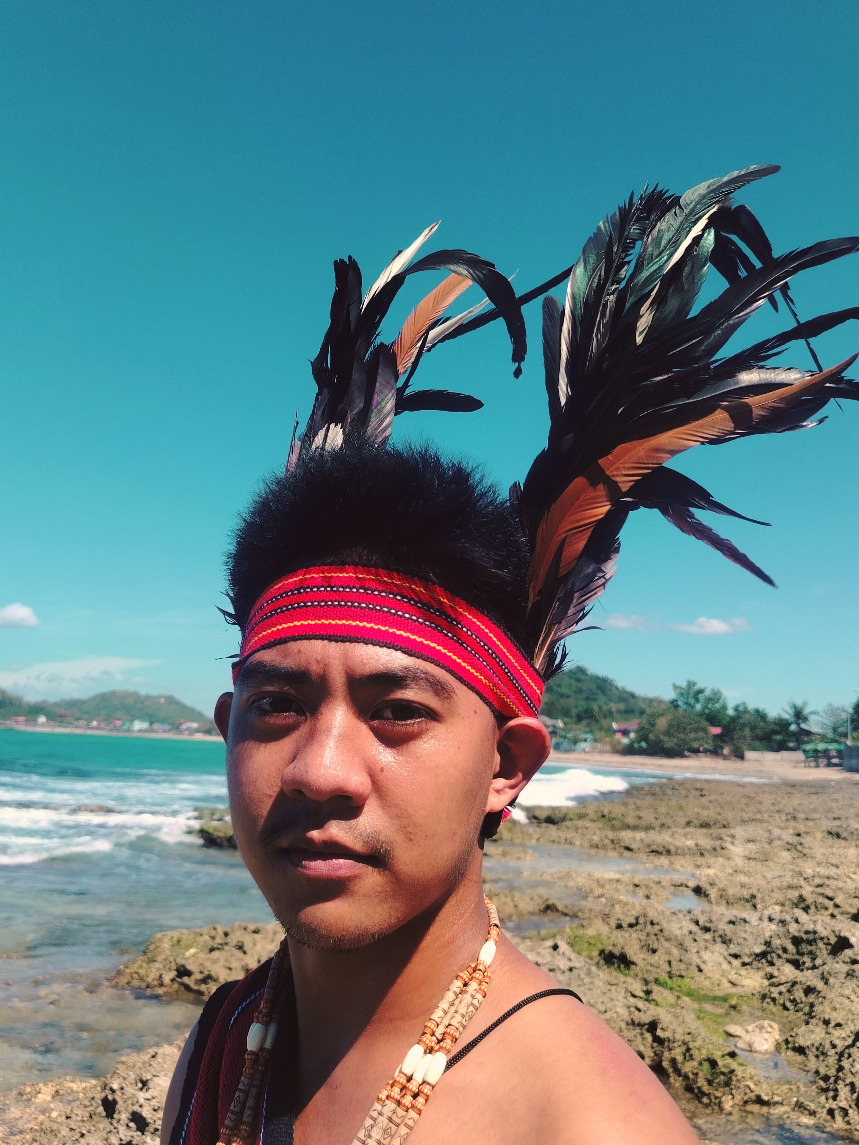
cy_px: 581
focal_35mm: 29
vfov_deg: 61.7
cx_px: 420
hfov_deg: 48.2
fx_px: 959
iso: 100
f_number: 1.75
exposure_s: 1/834
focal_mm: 5.25
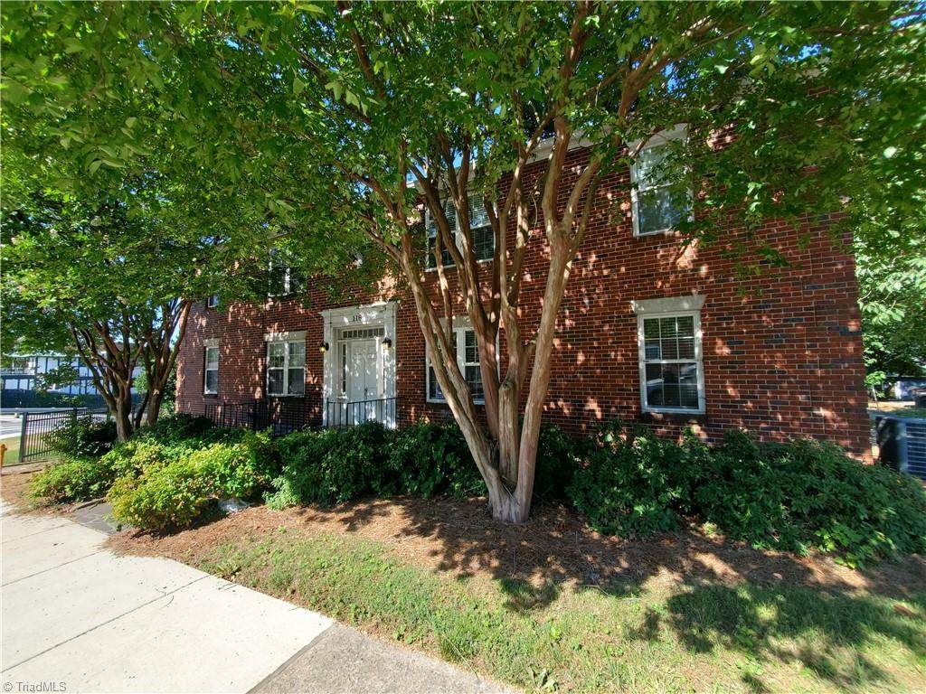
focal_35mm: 13
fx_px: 348
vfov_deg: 89.9
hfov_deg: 106.2
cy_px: 347
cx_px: 463
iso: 50
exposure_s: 1/356
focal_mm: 1.8
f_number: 2.2
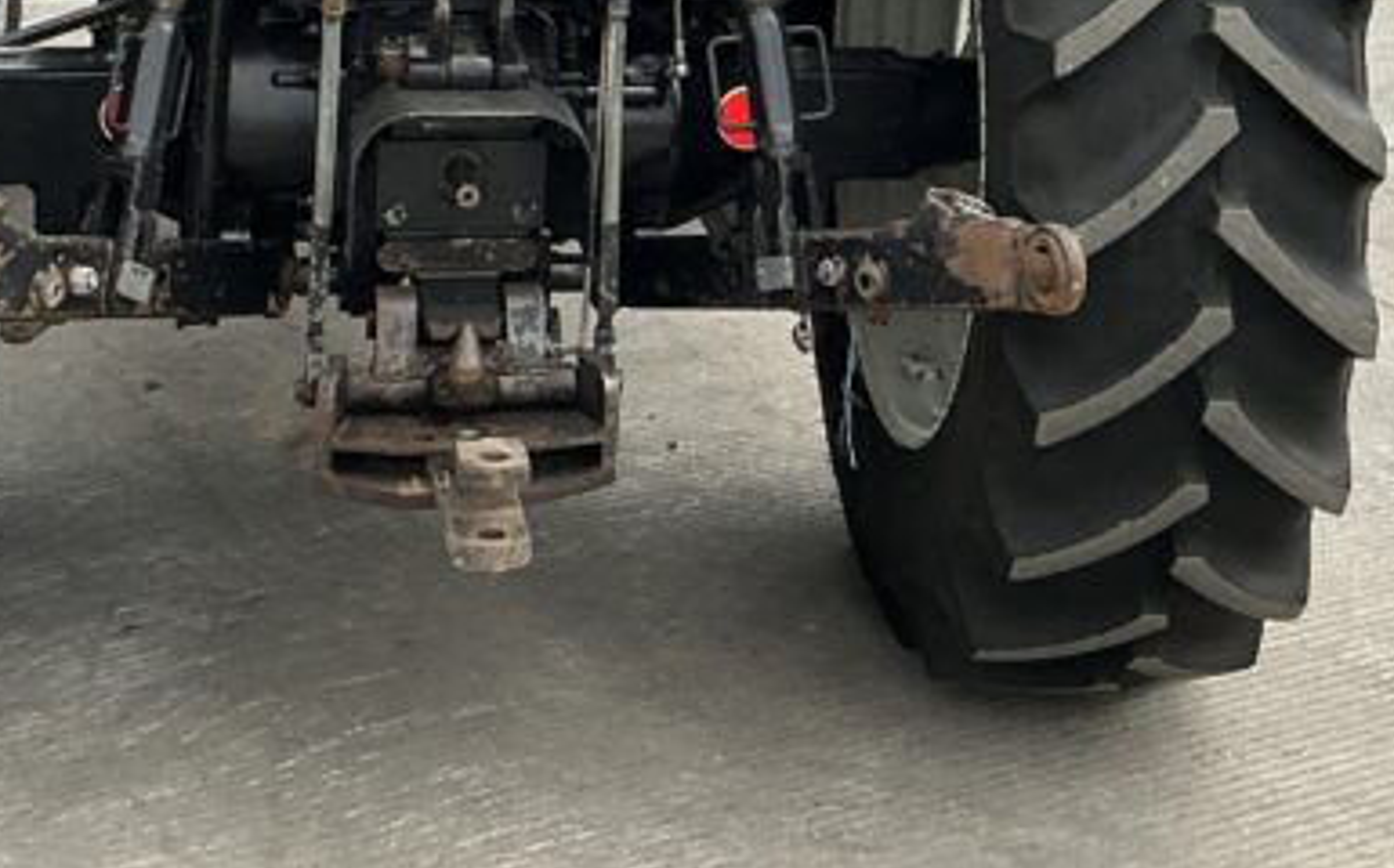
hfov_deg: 26.2
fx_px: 2999
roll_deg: -0.1
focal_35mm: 79
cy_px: -311
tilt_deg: -1.0
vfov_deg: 15.6
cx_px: 728
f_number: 1.8
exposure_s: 1/898
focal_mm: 3
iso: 25
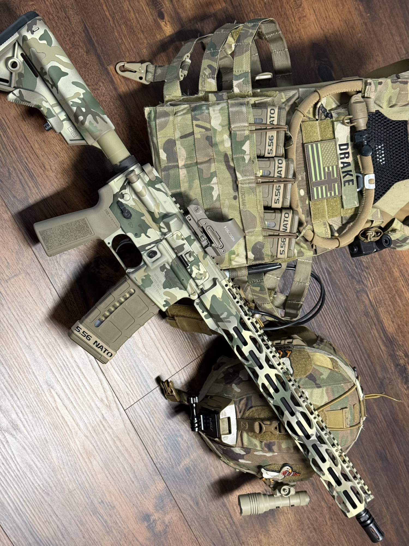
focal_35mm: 48
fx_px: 756
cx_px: 204
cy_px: 273
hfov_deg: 30.3
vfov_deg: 39.7
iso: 250
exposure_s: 1/60
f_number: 1.78
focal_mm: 6.76
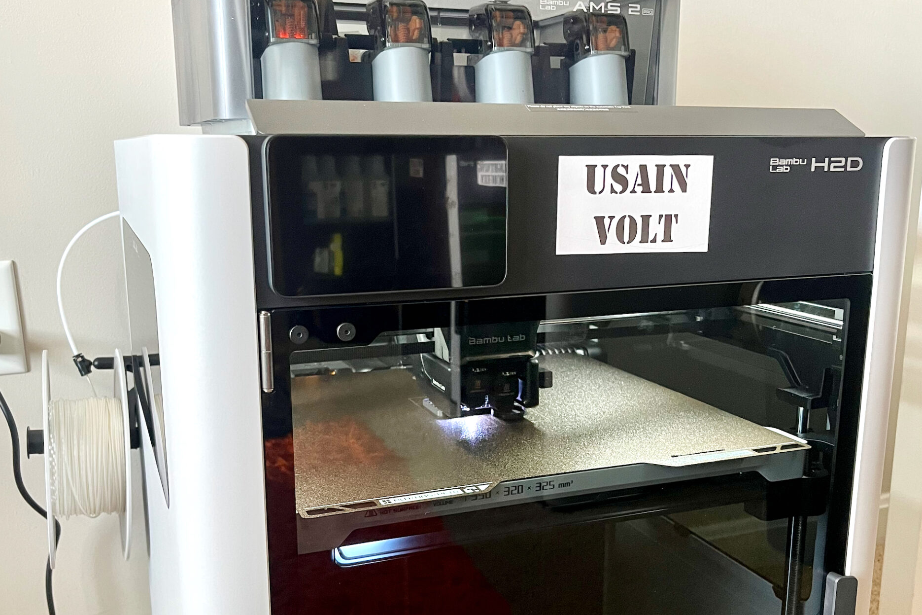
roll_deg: +0.8
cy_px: 376
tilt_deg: -13.5
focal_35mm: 37
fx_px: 947
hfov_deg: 51.9
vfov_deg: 35.8
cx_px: 470
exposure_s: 1/60
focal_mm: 5.1
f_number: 1.6
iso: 250
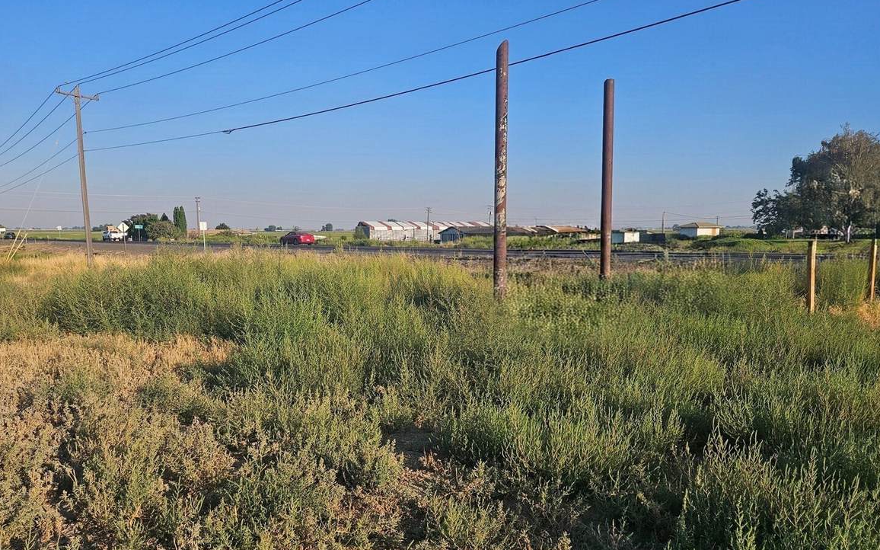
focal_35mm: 27
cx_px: 424
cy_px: 323
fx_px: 647
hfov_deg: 68.4
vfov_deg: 45.8
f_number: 1.8
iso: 32
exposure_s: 1/2000
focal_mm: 5.4
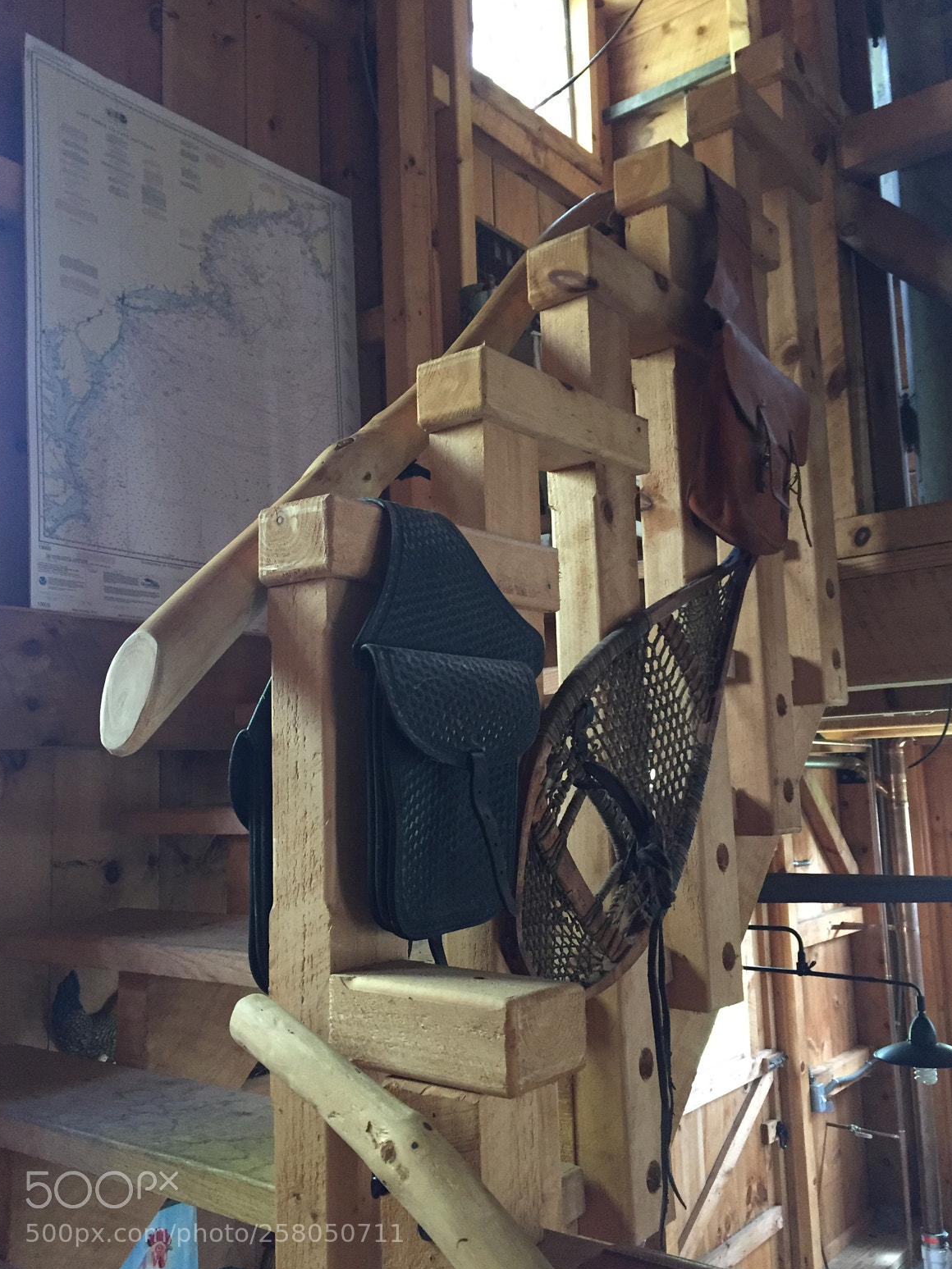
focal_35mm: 30
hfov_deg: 46.8
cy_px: 641
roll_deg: +1.8
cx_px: 467
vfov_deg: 60.0
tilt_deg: +6.8
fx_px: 1100
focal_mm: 4.15
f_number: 2.2
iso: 250
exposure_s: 1/20
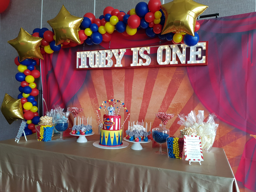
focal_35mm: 26
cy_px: 96
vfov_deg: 53.1
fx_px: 192
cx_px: 128
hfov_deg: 67.3
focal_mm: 4.2
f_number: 1.7
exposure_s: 1/120
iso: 80
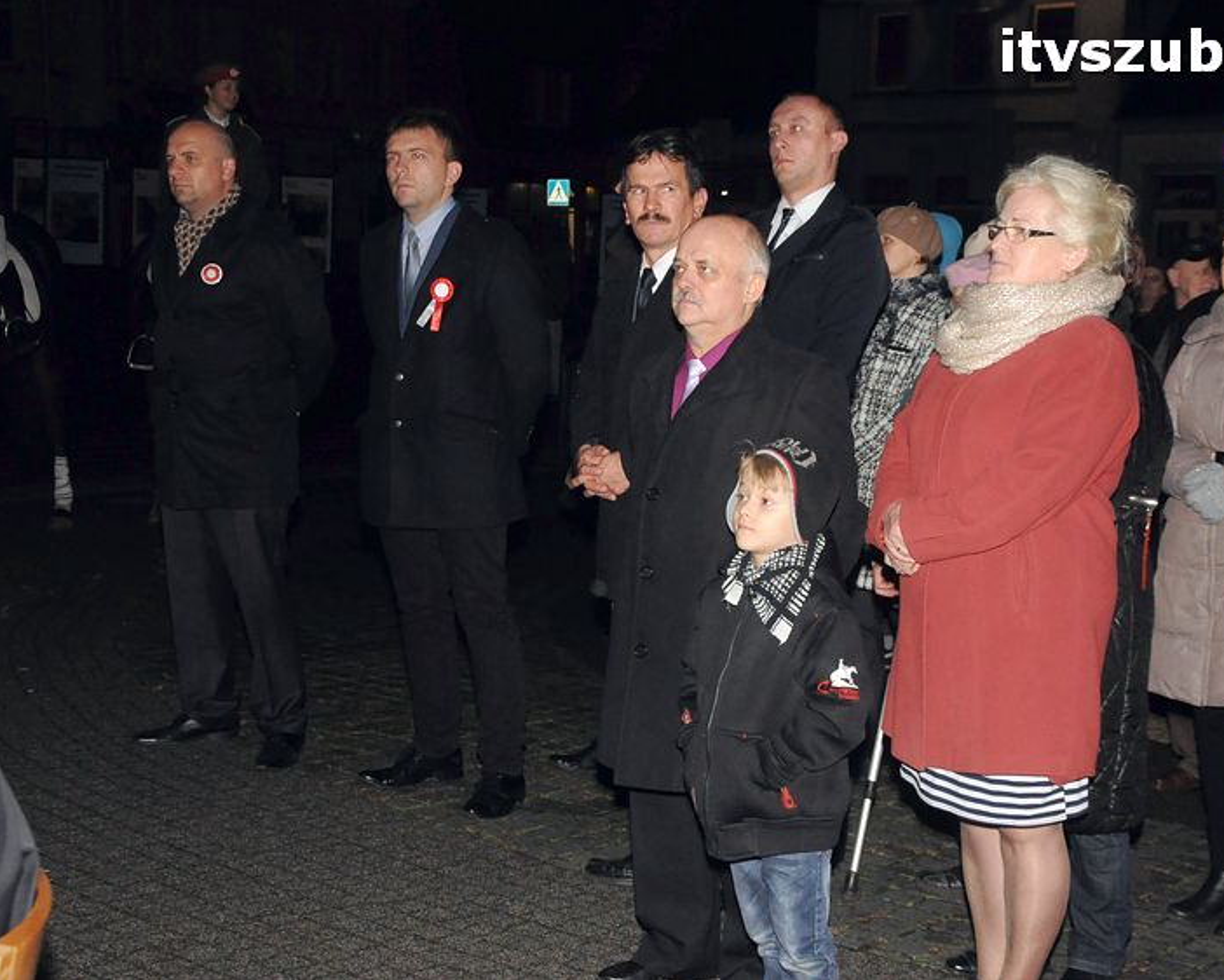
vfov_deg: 25.6
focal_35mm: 60
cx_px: 652
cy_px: 491
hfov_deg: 31.7
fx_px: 2158
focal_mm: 35
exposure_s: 1/60
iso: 2500
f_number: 8
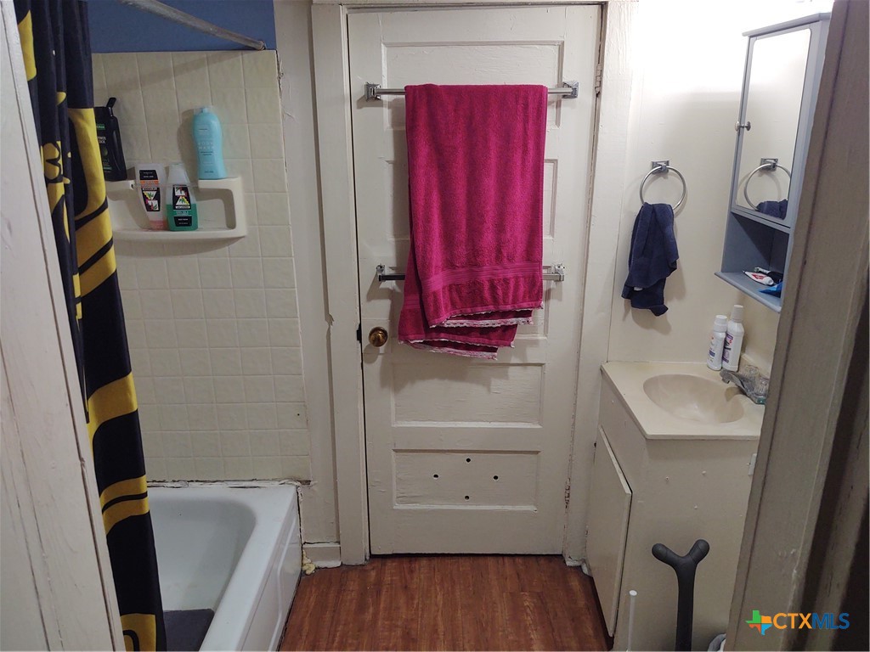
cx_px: 435
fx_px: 679
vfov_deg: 51.4
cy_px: 326
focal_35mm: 27
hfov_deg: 65.3
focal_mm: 4.75
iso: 184
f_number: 1.7
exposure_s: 1/120
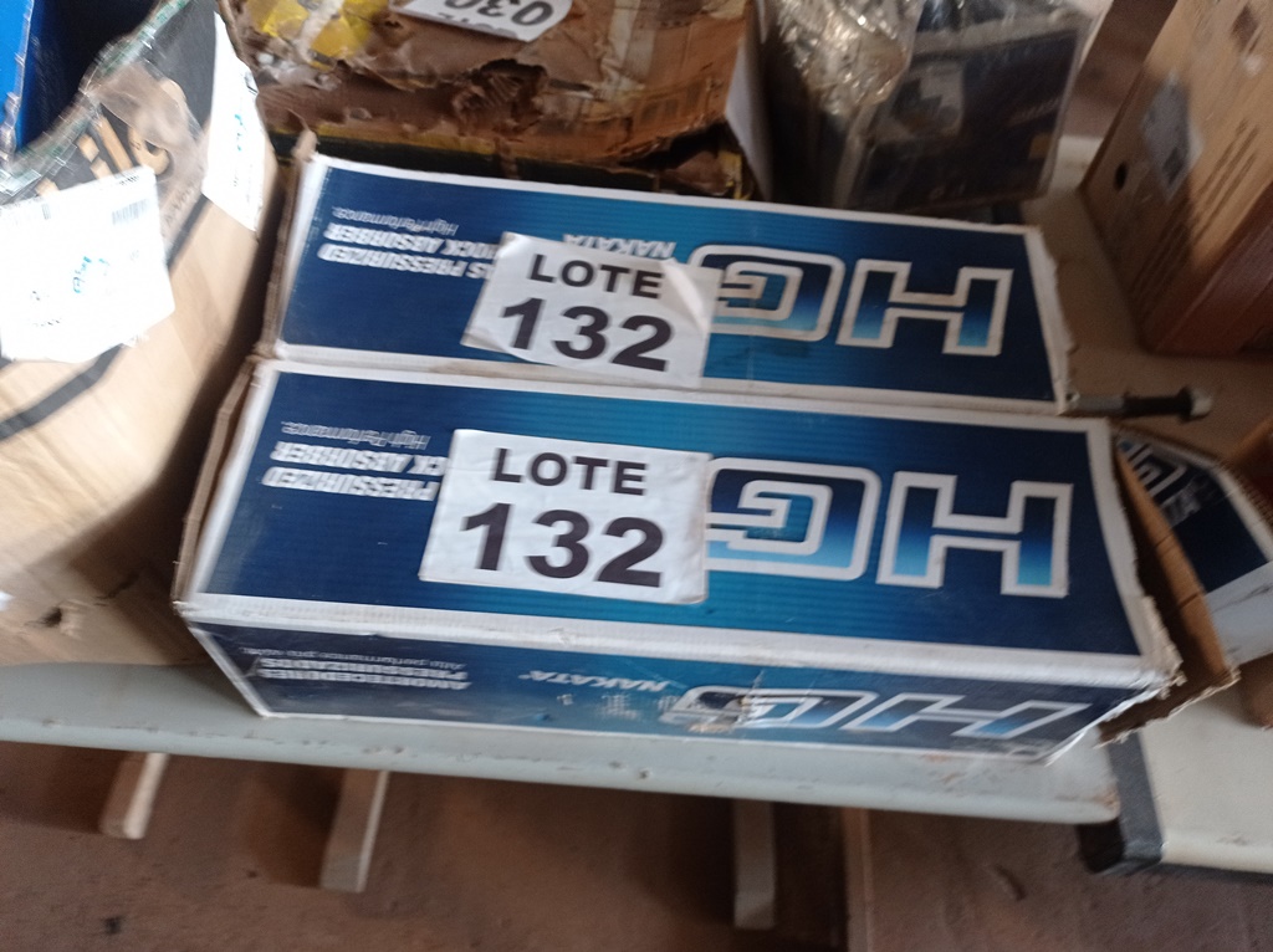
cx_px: 636
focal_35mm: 28
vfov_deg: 49.7
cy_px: 476
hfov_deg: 63.5
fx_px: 1029
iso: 256
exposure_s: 1/30
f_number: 1.79
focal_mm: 4.7
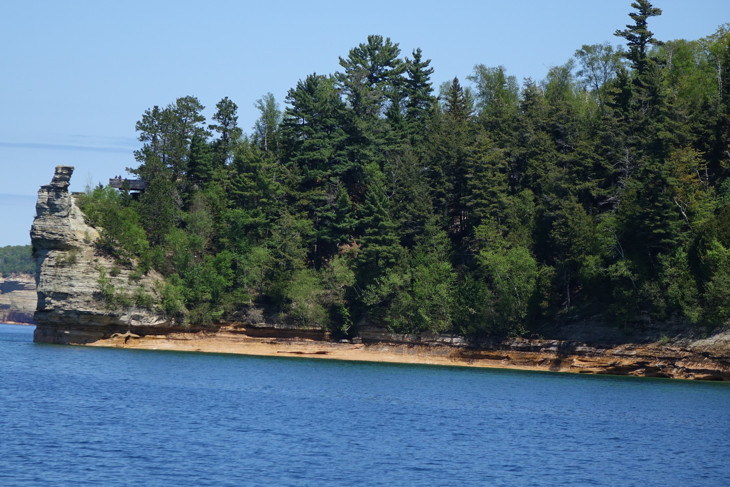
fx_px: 4887
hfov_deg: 8.5
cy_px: 203
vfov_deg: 5.7
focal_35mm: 241
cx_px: 353
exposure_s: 1/800
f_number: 4.5
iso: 125
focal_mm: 73.3
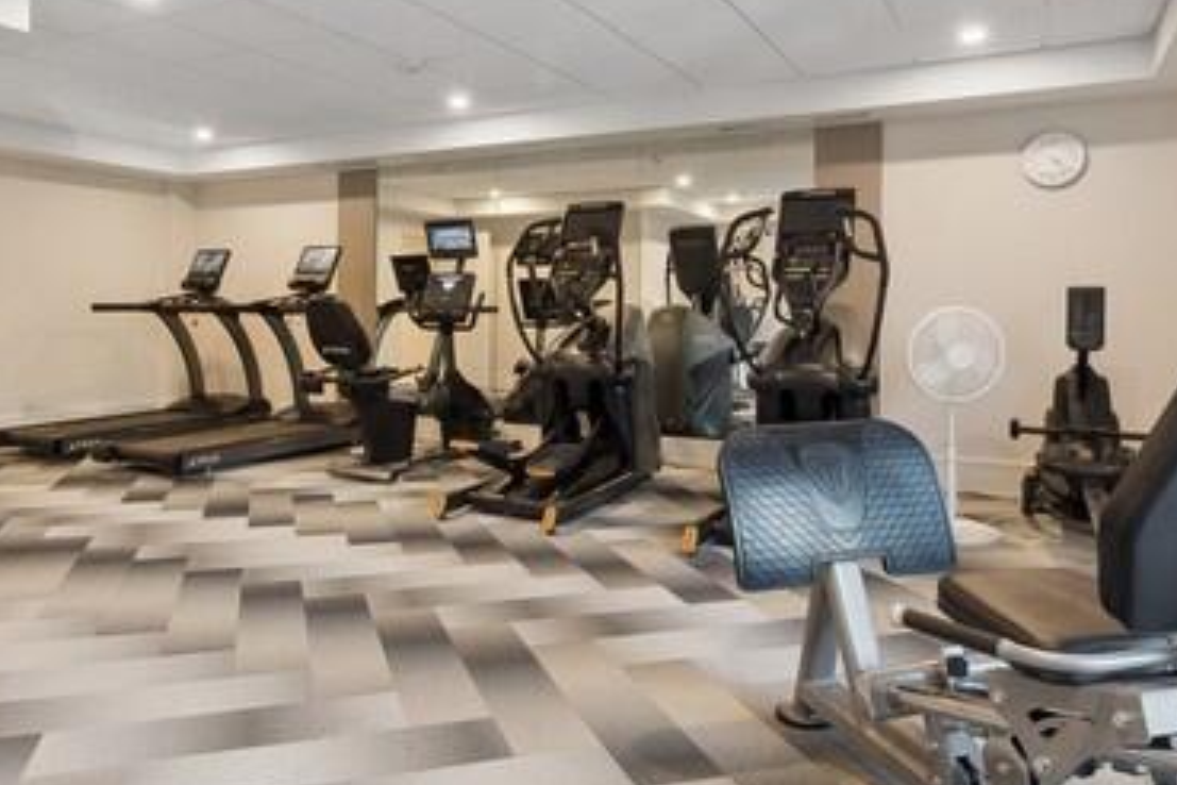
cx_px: 529
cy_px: 345
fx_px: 850
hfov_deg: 69.2
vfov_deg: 49.4
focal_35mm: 26
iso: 100
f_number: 8
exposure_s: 1/2.5
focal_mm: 12
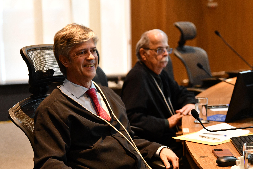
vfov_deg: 14.1
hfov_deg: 21.0
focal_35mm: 97
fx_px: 682
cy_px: 84
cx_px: 126
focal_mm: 65
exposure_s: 1/125
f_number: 2.8
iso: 2800
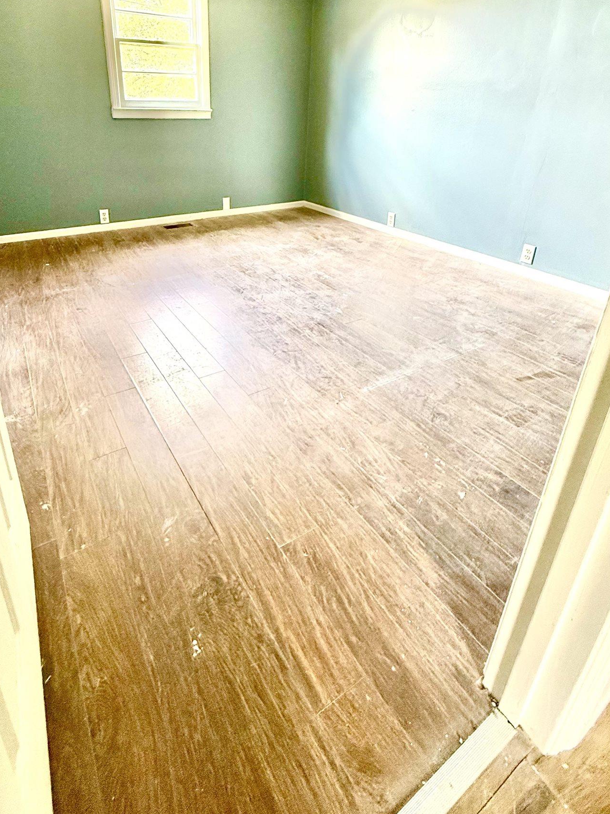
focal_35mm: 19
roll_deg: -0.7
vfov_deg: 82.2
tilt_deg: -20.5
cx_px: 259
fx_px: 447
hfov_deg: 68.3
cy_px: 281
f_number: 2.2
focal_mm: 2.22
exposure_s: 1/99
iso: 320
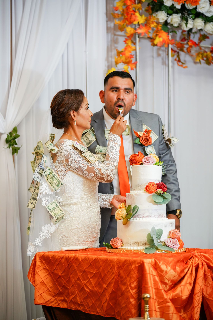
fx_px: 967
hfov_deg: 12.6
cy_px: 160
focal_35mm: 109
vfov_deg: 18.8
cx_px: 106
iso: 800
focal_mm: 109
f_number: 3.2
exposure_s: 1/125
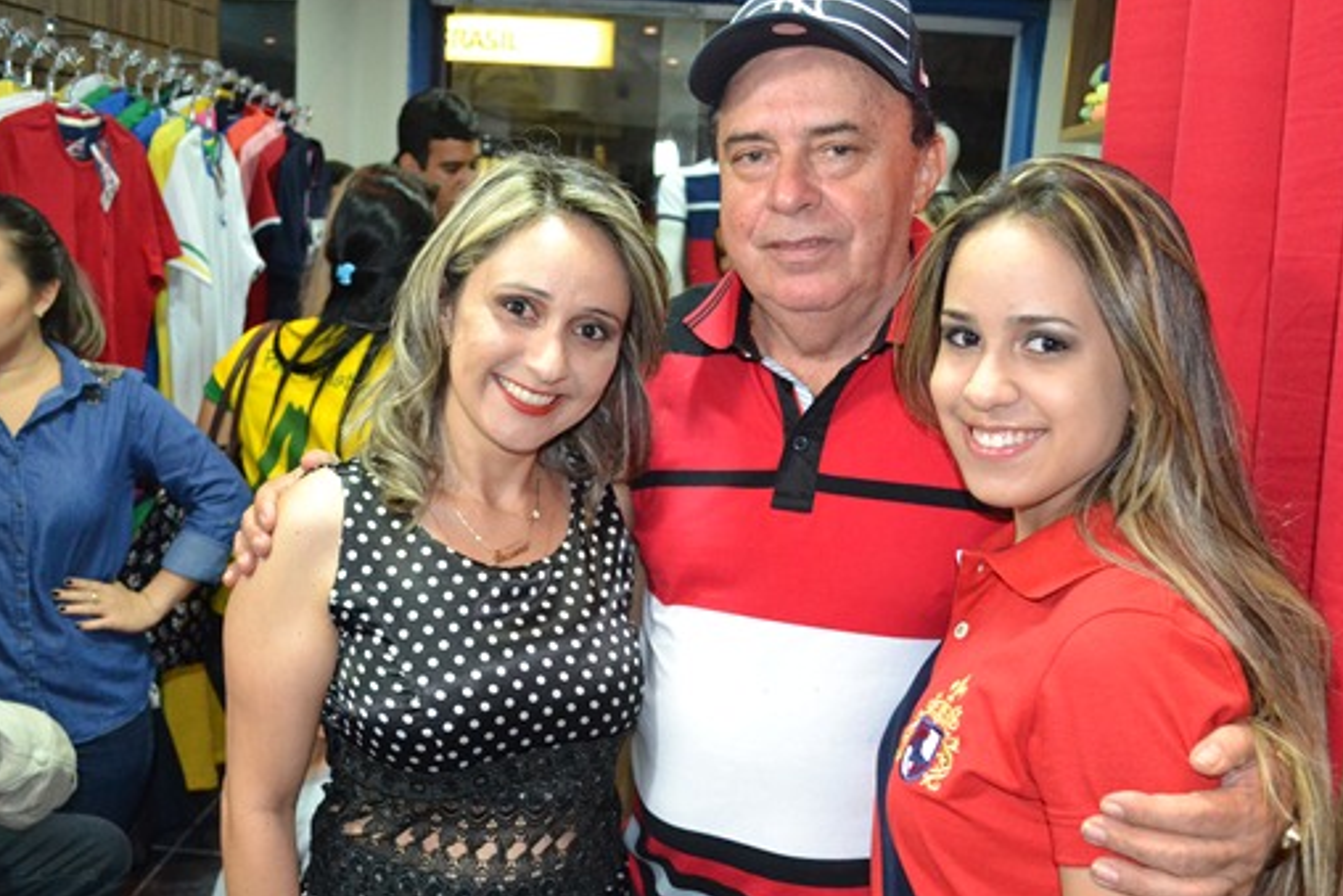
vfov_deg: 38.9
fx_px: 1269
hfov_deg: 55.8
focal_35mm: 34
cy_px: 498
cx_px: 650
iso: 2500
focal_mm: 18
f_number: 3.5
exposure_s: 1/60
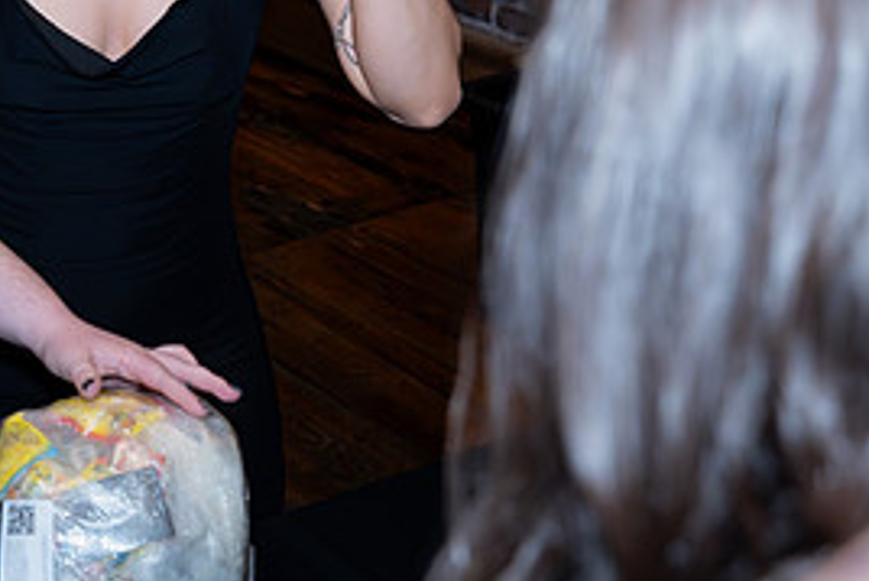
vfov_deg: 14.8
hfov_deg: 21.9
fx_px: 2198
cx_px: 101
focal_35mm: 91
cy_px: -24
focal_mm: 42
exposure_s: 1/250
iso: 6400
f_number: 5
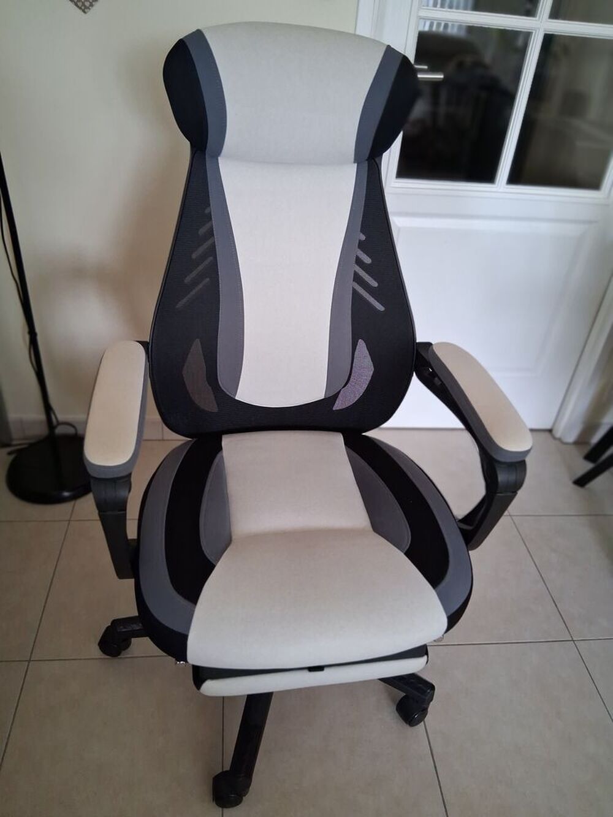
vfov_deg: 67.3
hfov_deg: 53.1
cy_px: 408
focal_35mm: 26
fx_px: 614
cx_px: 306
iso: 400
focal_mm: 3.98
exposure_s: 1/60
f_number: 1.8
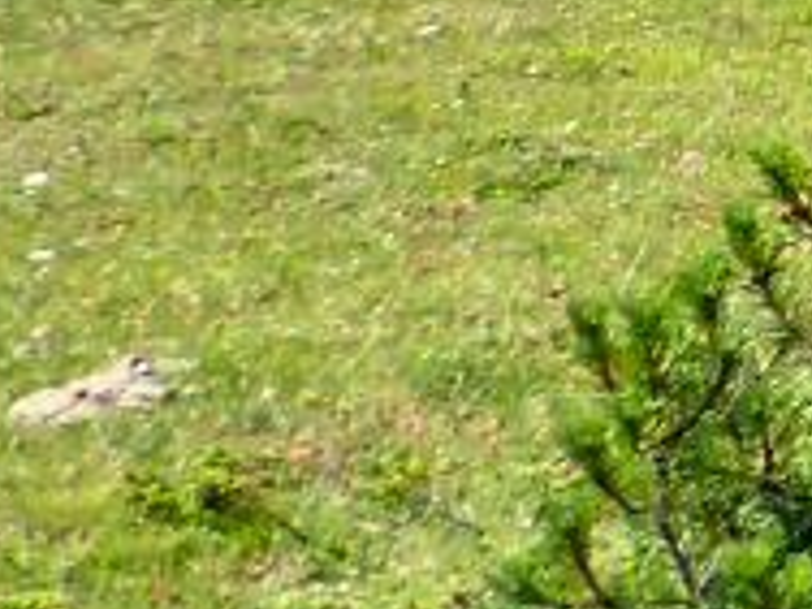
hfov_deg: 7.3
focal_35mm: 227
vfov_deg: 5.9
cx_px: 2753
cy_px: -1386
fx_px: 5325
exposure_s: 1/500
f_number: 3.2
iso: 100
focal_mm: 5.87
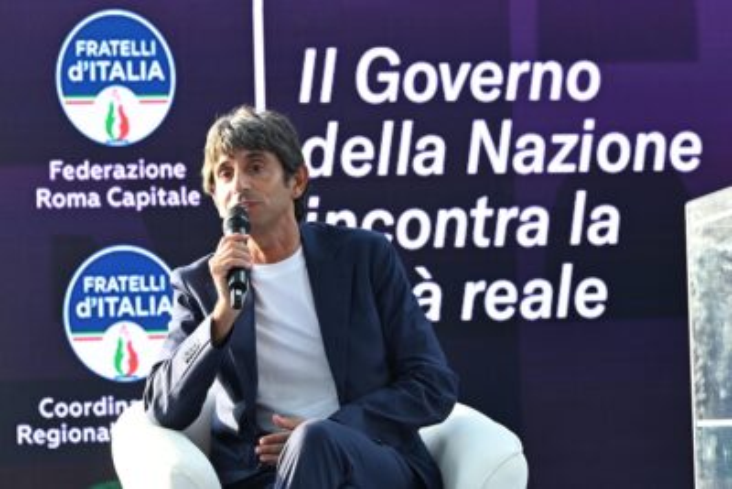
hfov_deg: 6.9
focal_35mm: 300
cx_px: 366
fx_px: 6102
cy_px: 244
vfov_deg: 4.6
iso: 1000
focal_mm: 200
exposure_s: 1/320
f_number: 5.6
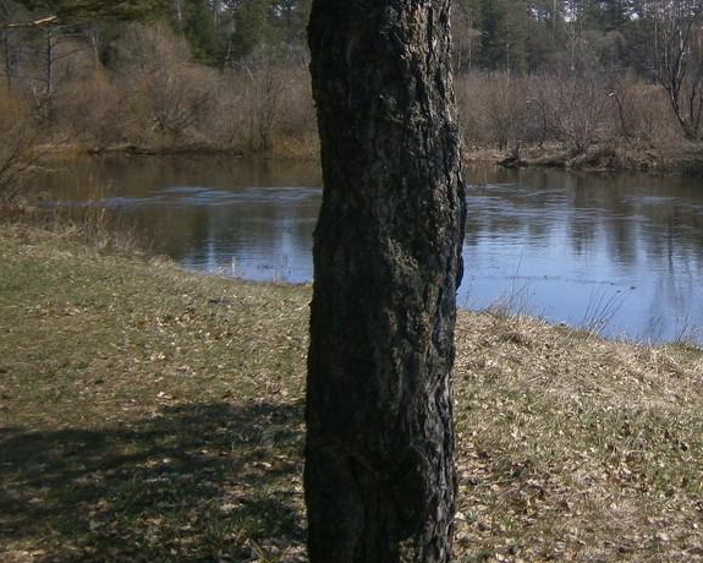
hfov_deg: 33.5
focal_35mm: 53
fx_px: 1103
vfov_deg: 27.5
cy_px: 43
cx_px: 635
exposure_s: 1/160
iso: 80
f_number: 8
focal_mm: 4.7
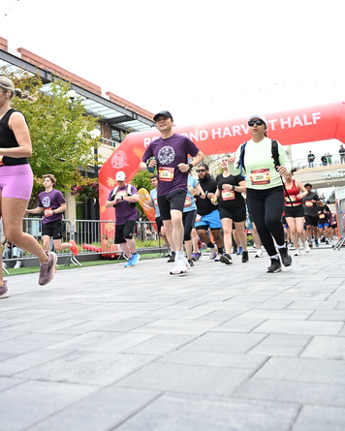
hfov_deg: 41.2
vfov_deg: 49.9
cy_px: 166
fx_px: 459
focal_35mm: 36
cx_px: 175
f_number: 4
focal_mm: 31
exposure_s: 1/640
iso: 2000
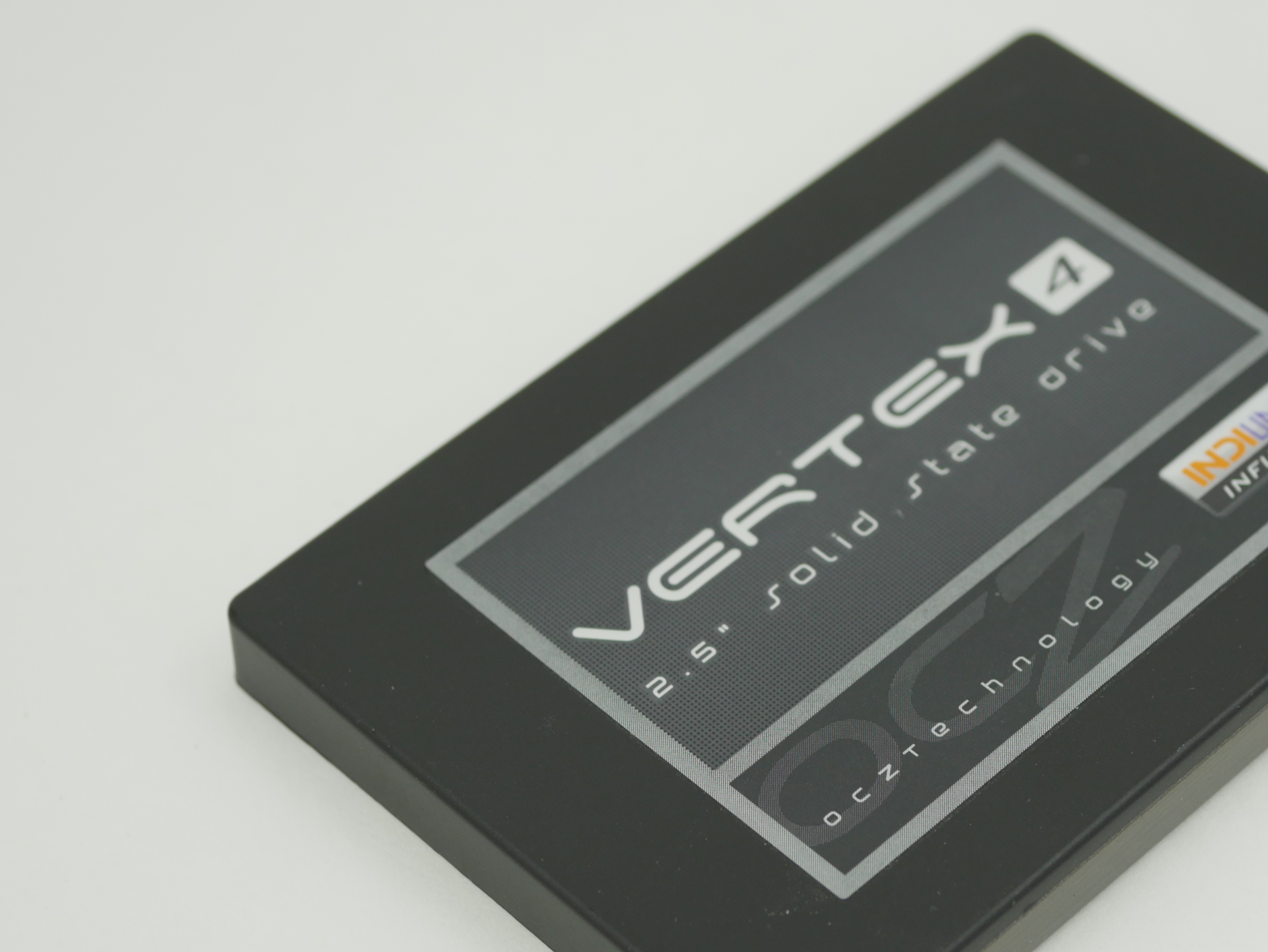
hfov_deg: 19.8
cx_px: 855
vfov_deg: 14.9
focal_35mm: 99
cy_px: 642
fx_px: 3628
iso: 200
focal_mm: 30
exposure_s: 1/125
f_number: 3.5
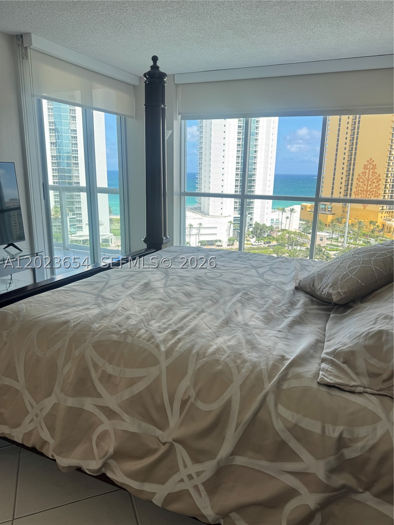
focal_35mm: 24
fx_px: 364
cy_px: 262
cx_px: 197
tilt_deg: -14.4
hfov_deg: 56.8
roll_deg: -0.6
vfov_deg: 71.6
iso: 80
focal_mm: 6.76
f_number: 1.78
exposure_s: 1/488
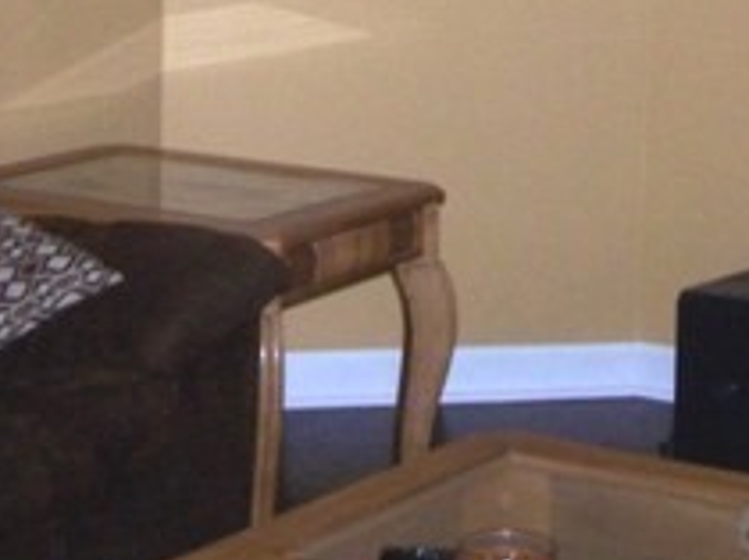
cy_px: -185
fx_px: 2507
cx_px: 360
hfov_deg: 17.0
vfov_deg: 12.3
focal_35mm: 116
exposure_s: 1/60
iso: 140
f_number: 2.8
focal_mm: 6.3
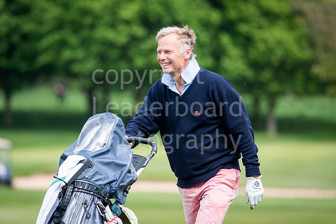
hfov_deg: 4.6
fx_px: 4201
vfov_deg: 3.1
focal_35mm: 450
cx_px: 168
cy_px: 112
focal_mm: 300
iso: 500
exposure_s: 1/2000
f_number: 4.5
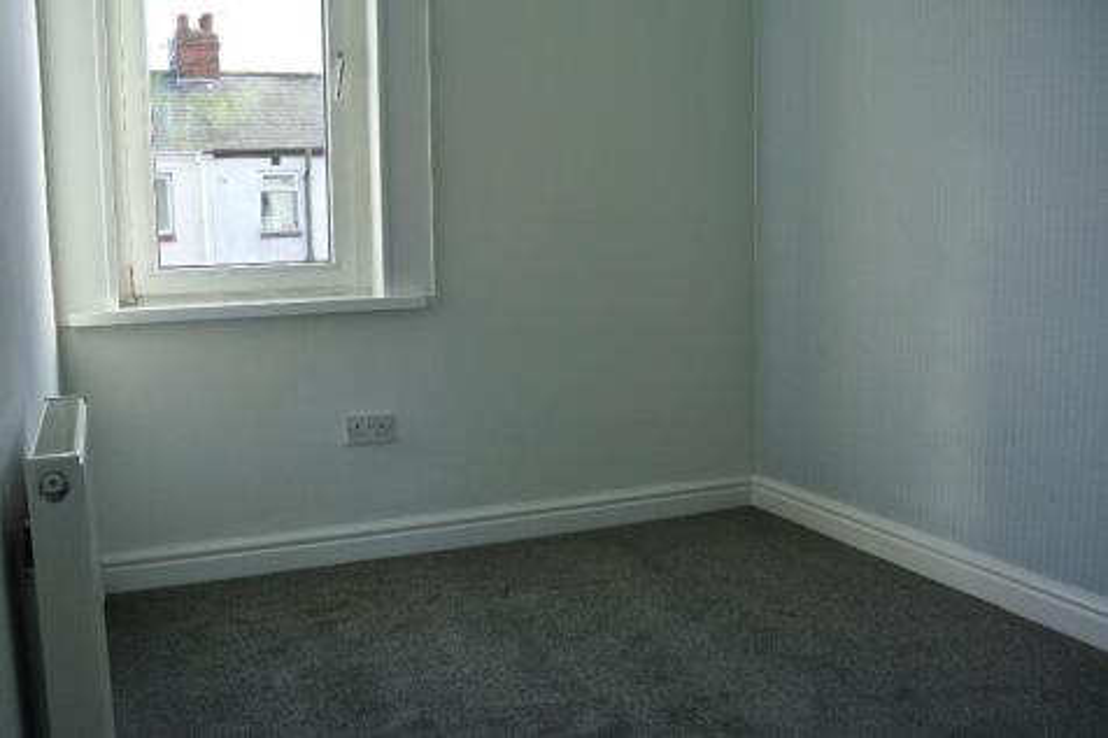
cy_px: 369
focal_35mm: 33
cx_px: 554
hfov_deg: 57.2
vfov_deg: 39.9
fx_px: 1015
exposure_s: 1/160
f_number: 3.8
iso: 200
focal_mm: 12.5
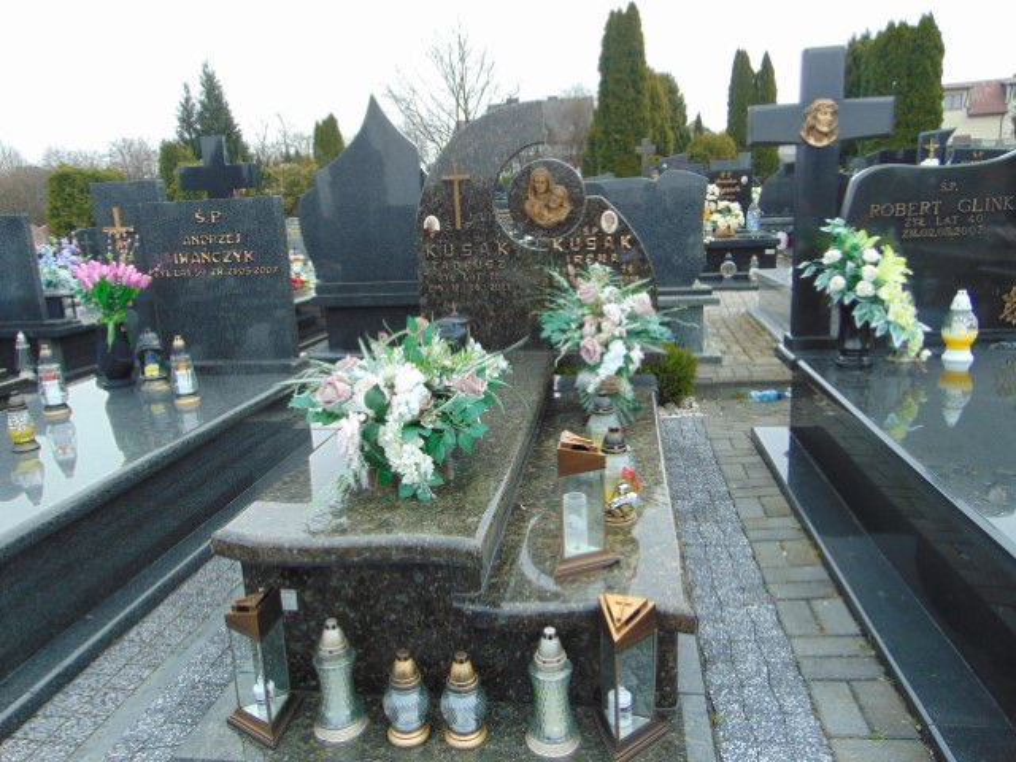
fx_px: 734
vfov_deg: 54.9
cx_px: 508
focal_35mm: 25
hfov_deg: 69.4
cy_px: 381
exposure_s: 1/125
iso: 80
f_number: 3
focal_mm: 4.5
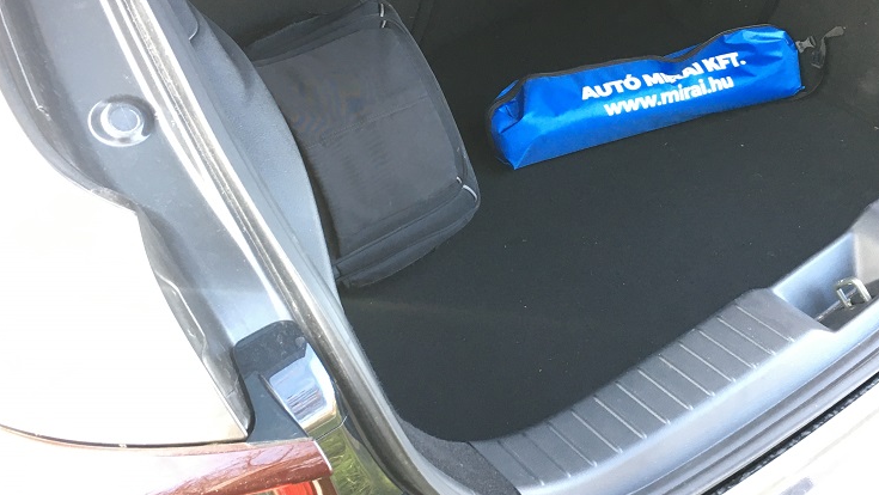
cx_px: 494
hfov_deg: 46.3
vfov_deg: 27.0
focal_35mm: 44
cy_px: 170
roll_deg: -0.1
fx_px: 1026
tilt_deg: -36.7
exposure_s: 1/33
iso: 100
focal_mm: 4.15
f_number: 2.2
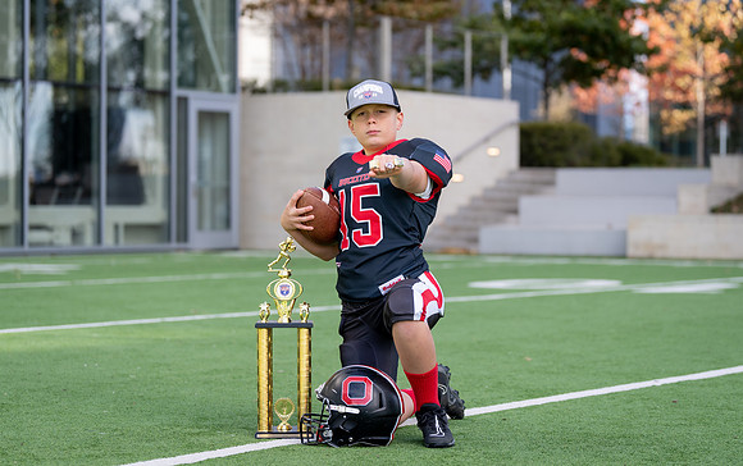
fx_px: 1920
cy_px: 207
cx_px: 390
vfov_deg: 13.8
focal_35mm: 95
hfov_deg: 21.9
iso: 100
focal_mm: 85
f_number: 2.8
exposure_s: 1/500
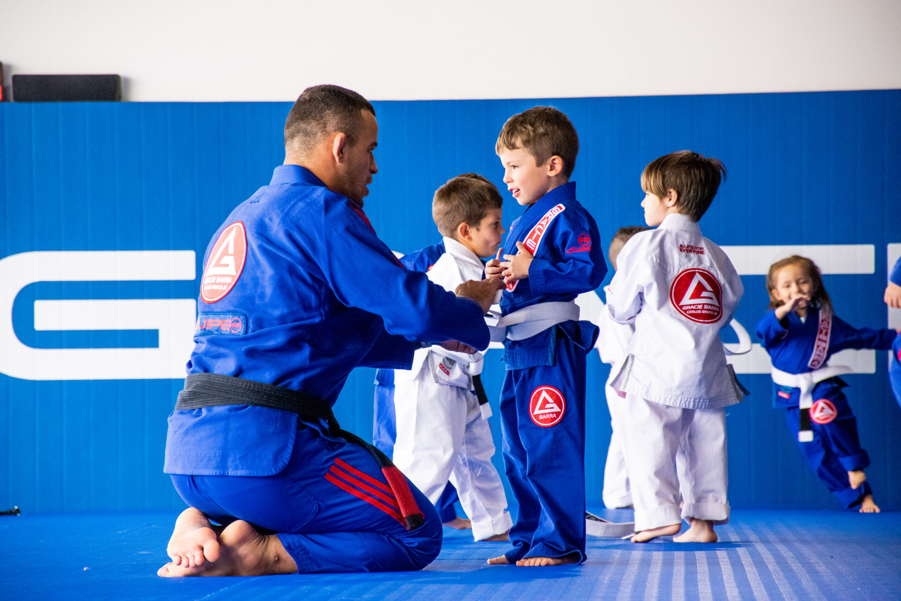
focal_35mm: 210
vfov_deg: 6.5
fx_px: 5256
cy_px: 300
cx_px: 450
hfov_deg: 9.8
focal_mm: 140
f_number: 5.6
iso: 3200
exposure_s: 1/250
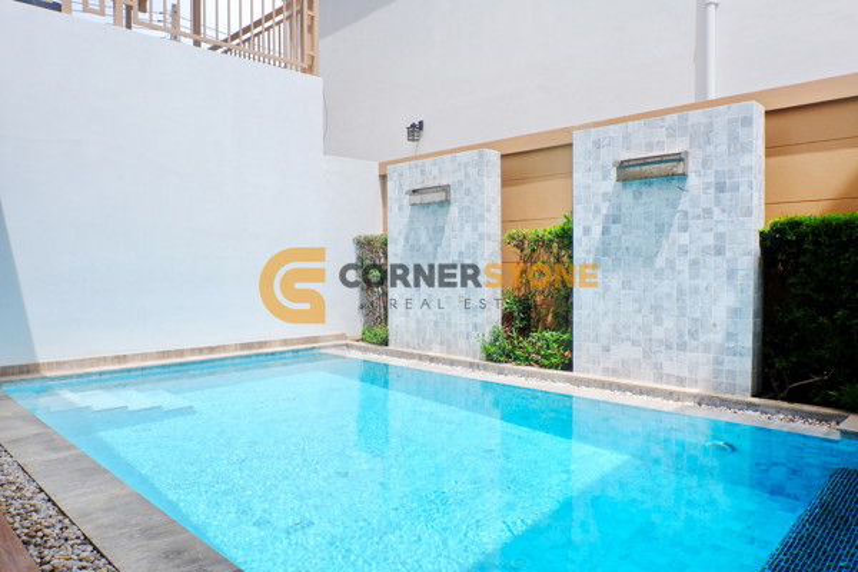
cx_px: 429
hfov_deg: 73.7
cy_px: 286
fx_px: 572
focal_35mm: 24
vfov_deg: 53.1
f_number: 11
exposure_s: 1/400
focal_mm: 16
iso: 200
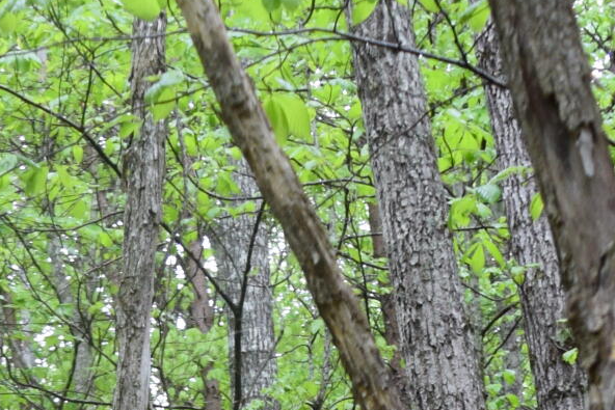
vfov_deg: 8.4
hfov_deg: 13.5
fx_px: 2597
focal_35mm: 152
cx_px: 195
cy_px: 932
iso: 400
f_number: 5
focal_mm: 20
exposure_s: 1/100
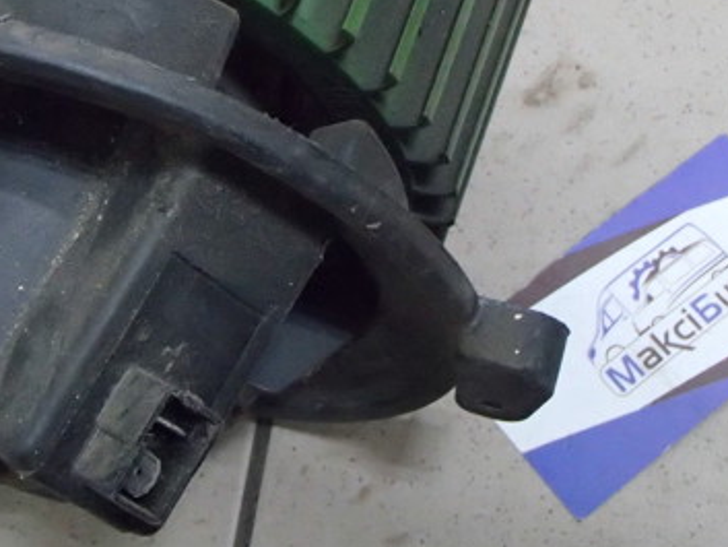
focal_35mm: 67
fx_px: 1410
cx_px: 227
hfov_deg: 28.7
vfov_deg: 21.8
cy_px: 141
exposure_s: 1/20
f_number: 4.7
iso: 1600
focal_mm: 6.64
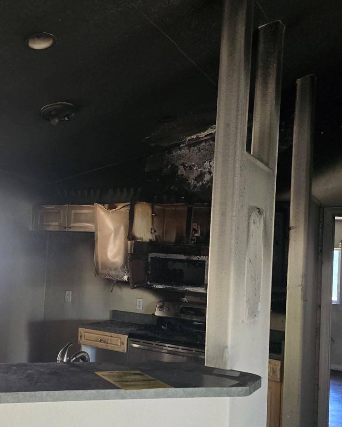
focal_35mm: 40
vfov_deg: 45.7
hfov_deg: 36.3
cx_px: 79
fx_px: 506
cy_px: 243
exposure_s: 1/60
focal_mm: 6.3
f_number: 1.7
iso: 640
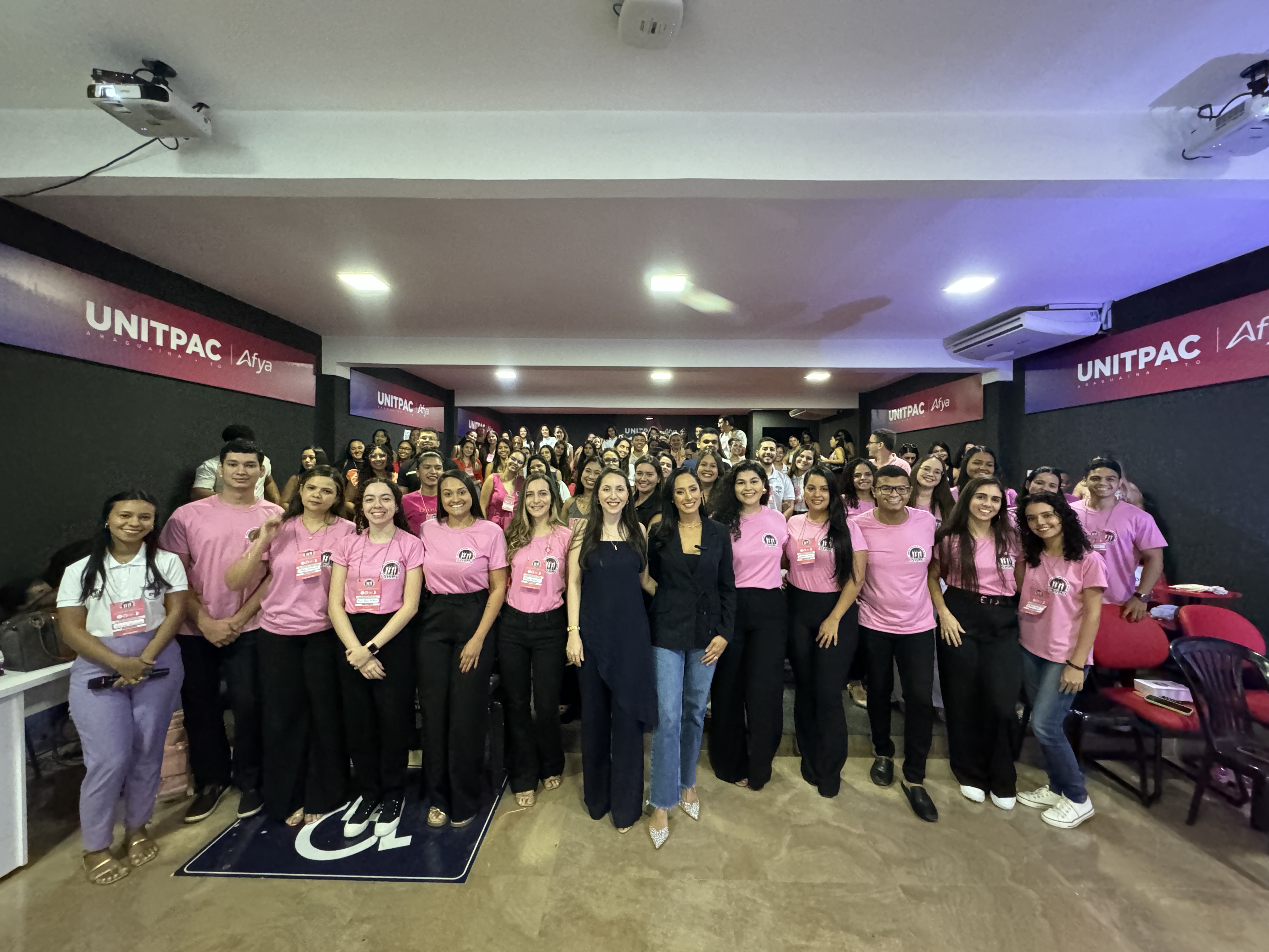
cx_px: 634
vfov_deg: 85.7
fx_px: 513
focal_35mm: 14
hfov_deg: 102.1
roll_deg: -0.4
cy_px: 476
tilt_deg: -0.6
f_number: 2.2
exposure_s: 1/60
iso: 1000
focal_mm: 2.22
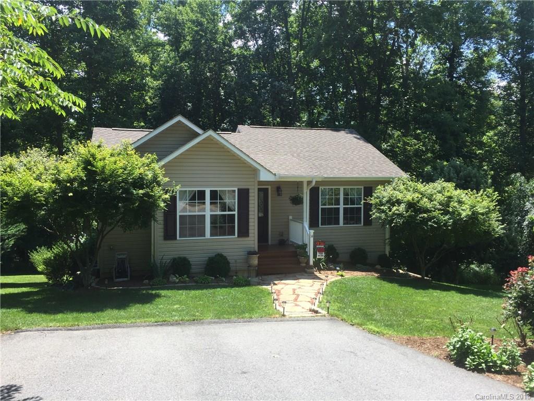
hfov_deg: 61.7
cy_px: 200
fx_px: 447
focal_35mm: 29
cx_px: 267
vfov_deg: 48.2
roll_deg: -0.4
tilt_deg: -3.4
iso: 32
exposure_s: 1/860
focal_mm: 4.15
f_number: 2.2
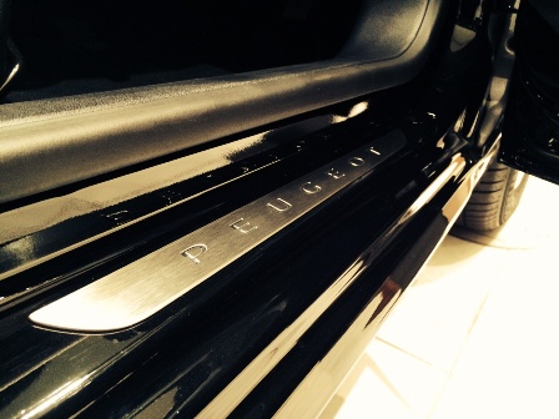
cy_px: 210
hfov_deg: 60.0
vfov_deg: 46.8
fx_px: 484
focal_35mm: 30
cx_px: 280
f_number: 2.2
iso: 200
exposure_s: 1/30
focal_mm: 4.12
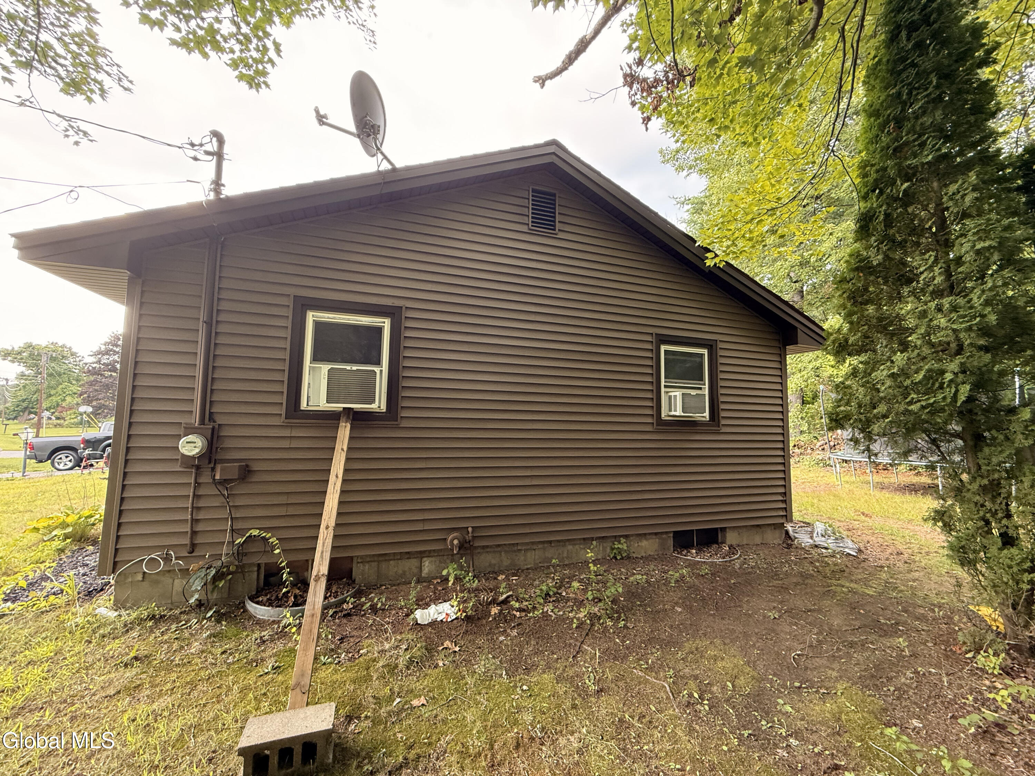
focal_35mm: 14
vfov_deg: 85.7
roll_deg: -1.7
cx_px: 518
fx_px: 419
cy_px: 388
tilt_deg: +3.5
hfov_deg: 102.1
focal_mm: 2.22
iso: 200
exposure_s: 1/99
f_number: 2.2
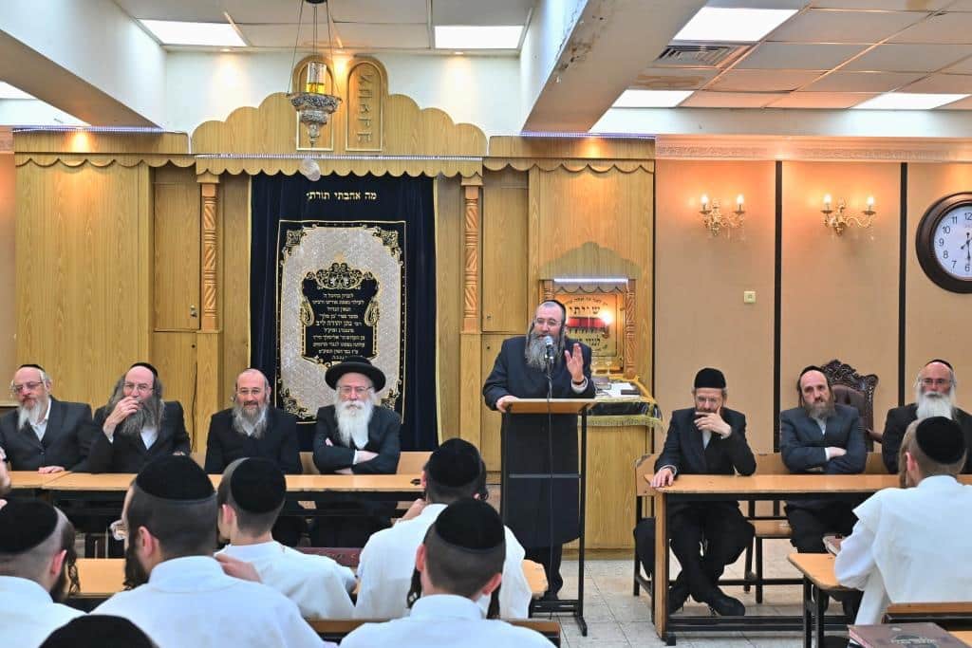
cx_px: 486
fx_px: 972
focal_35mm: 36
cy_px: 324
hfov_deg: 53.1
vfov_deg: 36.9
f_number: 4
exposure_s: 1/200
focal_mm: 24
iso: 640
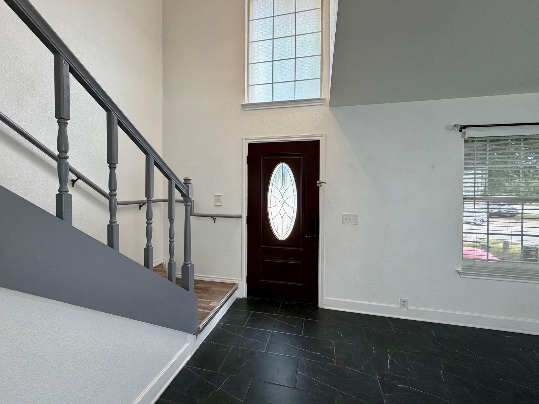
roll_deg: +0.0
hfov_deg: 98.2
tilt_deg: -1.6
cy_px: 194
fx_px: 234
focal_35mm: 15
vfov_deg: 81.7
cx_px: 267
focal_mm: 2.22
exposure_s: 1/120
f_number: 2.2
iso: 160
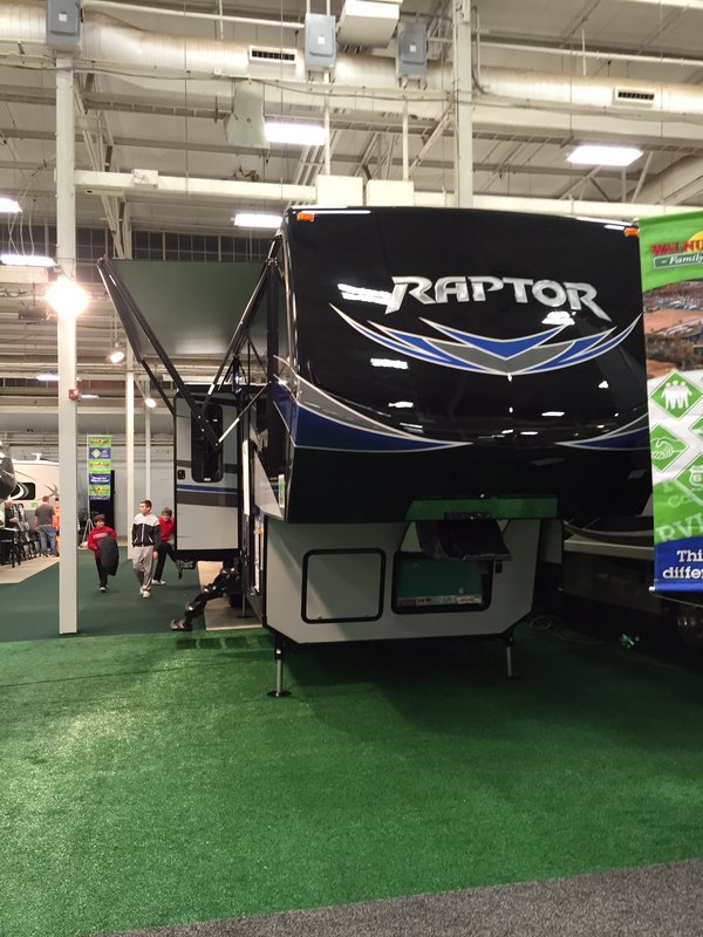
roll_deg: +0.0
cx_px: 352
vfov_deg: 61.7
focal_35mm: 29
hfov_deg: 48.2
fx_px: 785
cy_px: 468
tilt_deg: -0.4
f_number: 2.2
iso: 80
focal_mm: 4.15
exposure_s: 1/30
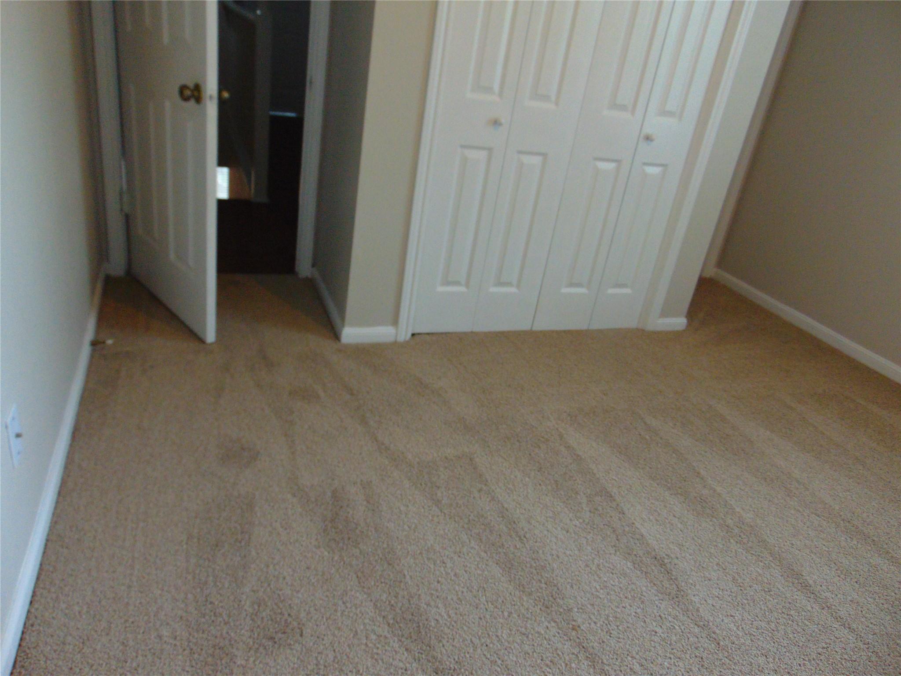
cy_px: 338
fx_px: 651
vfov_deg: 54.9
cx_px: 450
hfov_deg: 69.4
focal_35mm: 25
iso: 250
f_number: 3
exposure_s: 1/30
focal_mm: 4.5
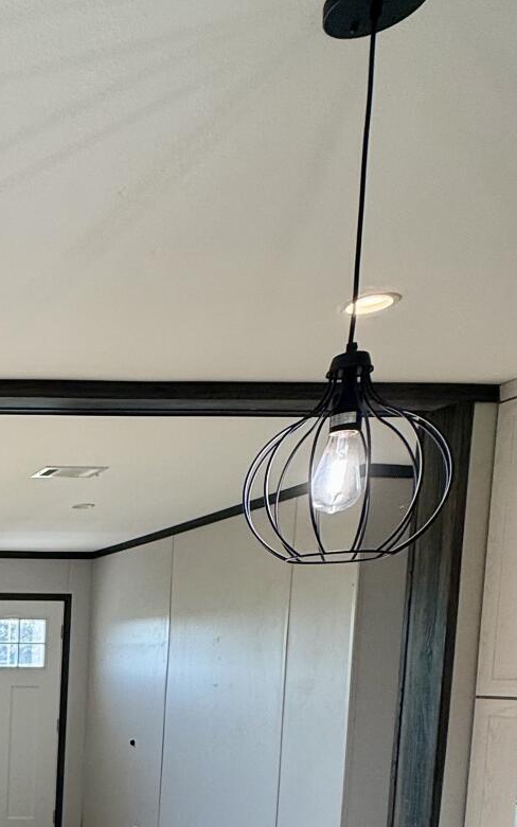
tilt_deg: -5.0
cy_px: 752
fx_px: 857
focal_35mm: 38
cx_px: -264
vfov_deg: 46.3
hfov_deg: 25.2
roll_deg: +0.1
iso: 64
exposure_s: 1/120
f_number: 2.2
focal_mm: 2.22
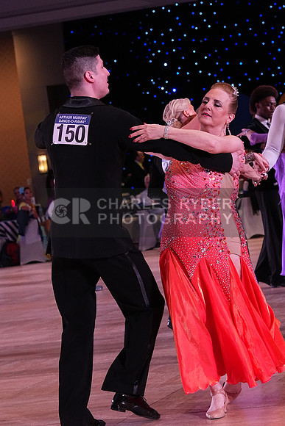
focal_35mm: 144
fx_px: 1709
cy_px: 213
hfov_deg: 9.5
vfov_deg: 14.2
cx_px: 142
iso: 3200
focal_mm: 96
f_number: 6.3
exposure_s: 1/320
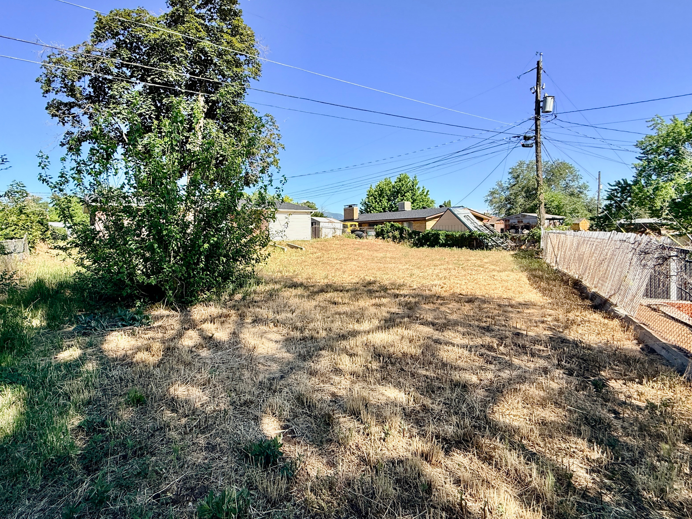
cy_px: 236
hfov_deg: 87.3
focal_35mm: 18
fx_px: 360
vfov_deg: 71.5
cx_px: 300
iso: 50
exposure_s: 1/1017
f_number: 2.2
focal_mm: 2.22
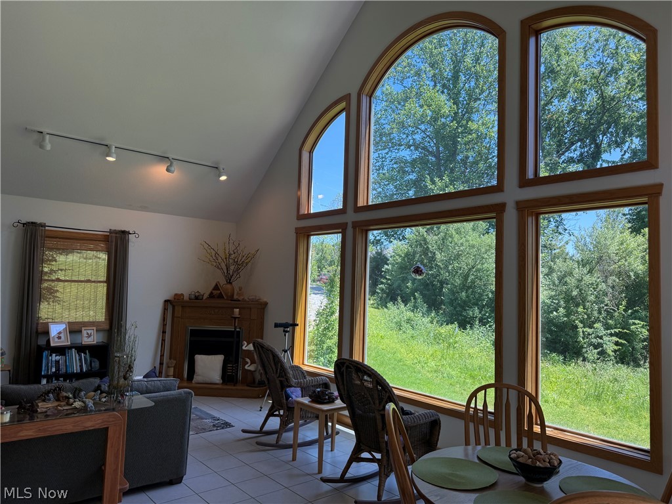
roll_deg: -1.8
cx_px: 336
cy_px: 252
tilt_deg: +3.7
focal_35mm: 24
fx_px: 466
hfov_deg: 71.6
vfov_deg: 56.8
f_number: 1.78
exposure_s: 1/521
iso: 80
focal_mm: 6.76
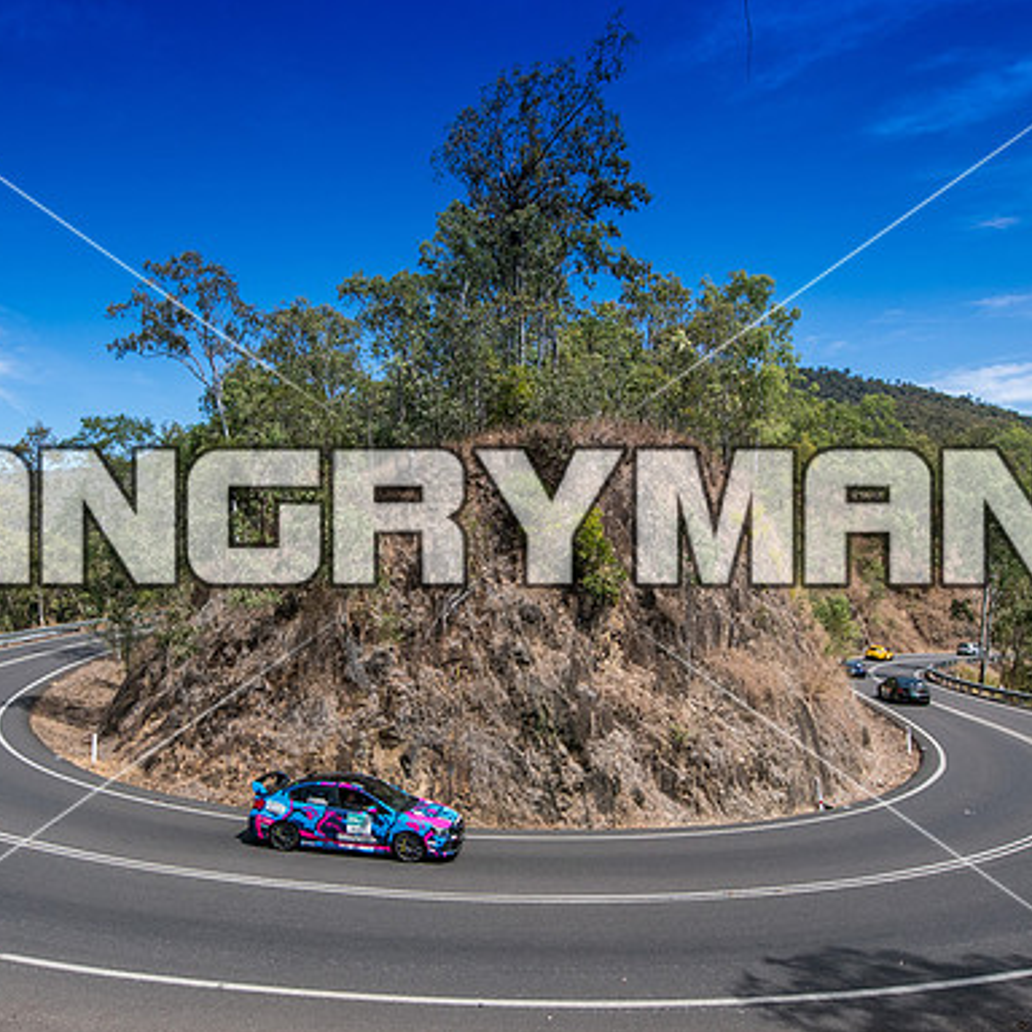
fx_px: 742
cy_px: 587
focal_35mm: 22
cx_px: 423
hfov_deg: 69.1
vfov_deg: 69.3
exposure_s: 1/3200
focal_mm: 14
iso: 200
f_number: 5
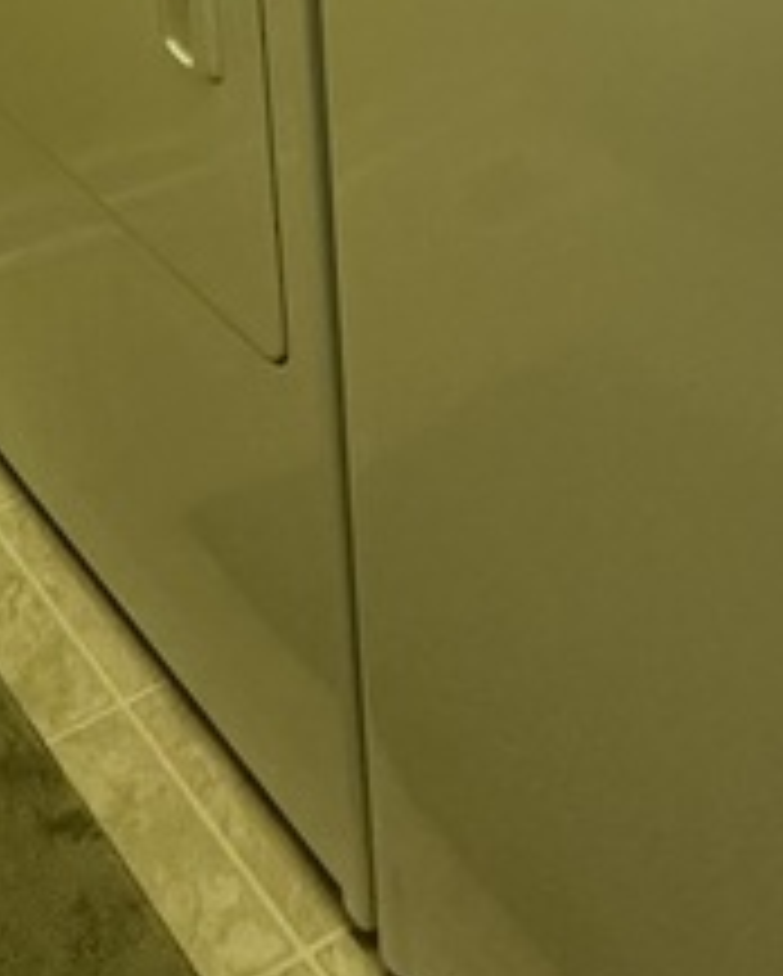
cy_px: -814
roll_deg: +4.0
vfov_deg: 19.8
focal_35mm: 68
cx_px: -58
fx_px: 1967
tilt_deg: -2.5
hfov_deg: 21.5
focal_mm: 2.22
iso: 200
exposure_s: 1/120
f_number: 2.2
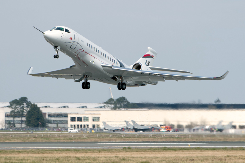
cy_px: 85
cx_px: 115
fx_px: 1449
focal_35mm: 213
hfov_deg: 9.7
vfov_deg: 6.4
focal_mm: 200
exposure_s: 1/320
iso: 64
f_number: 8
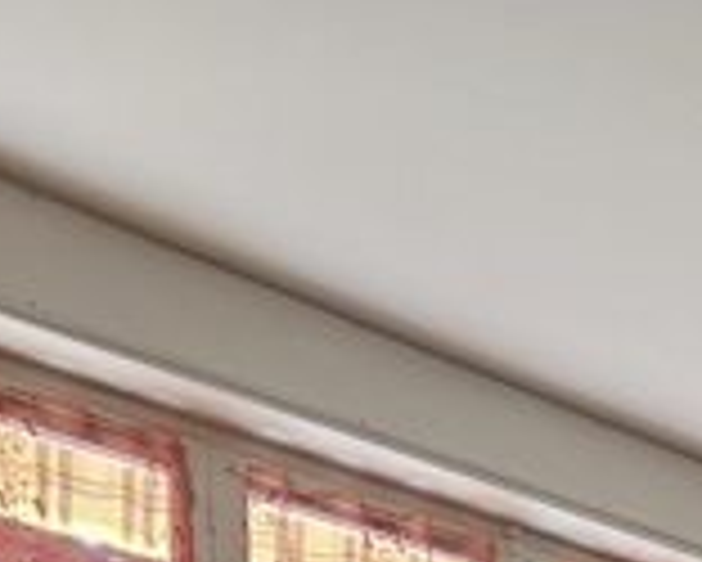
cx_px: 1008
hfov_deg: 24.0
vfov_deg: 15.6
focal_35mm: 65
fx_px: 1351
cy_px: 1263
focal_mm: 2.2
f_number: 2.2
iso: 125
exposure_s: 1/207
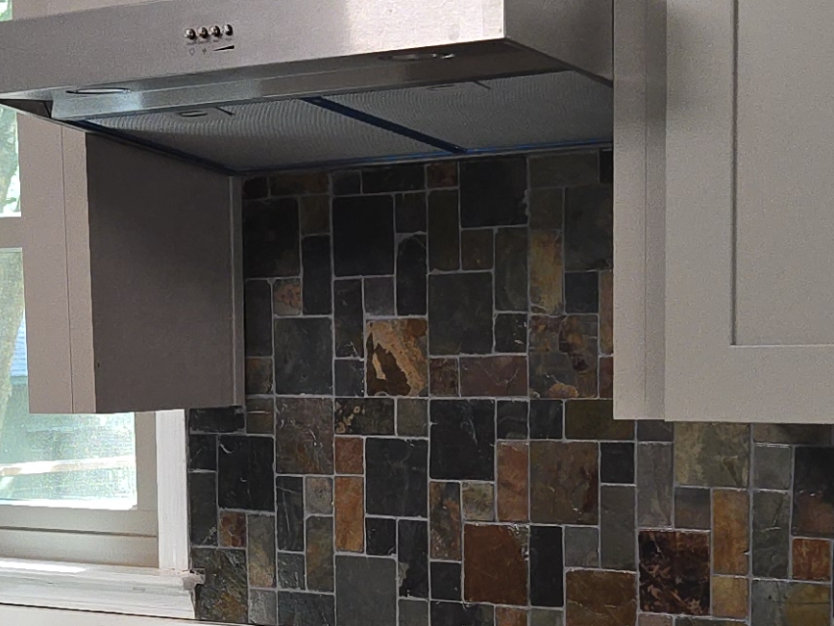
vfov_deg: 13.7
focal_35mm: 106
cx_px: 265
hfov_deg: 18.5
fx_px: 2554
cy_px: 670
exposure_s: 1/40
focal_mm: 5.4
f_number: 1.8
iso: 100
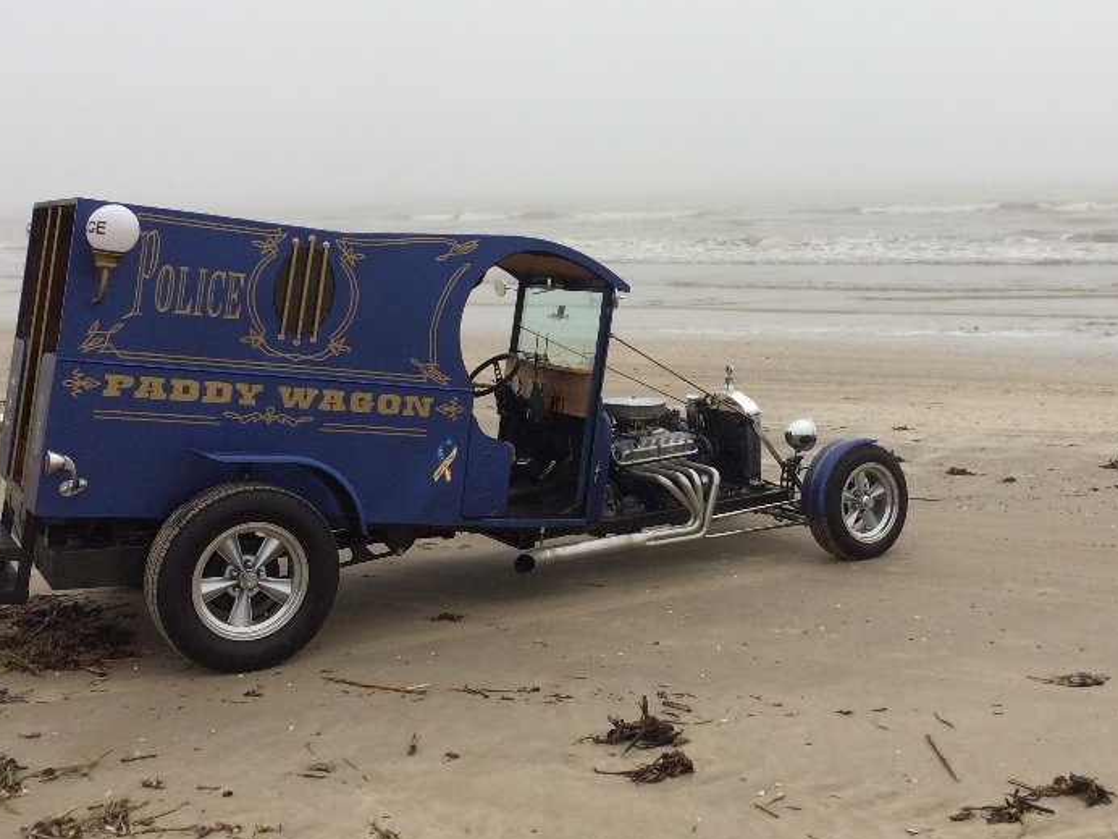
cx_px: 641
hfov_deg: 42.8
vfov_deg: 32.4
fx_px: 1421
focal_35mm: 44
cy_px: 244
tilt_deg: -3.1
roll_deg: +0.4
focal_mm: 4.15
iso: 32
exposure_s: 1/3425
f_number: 2.2
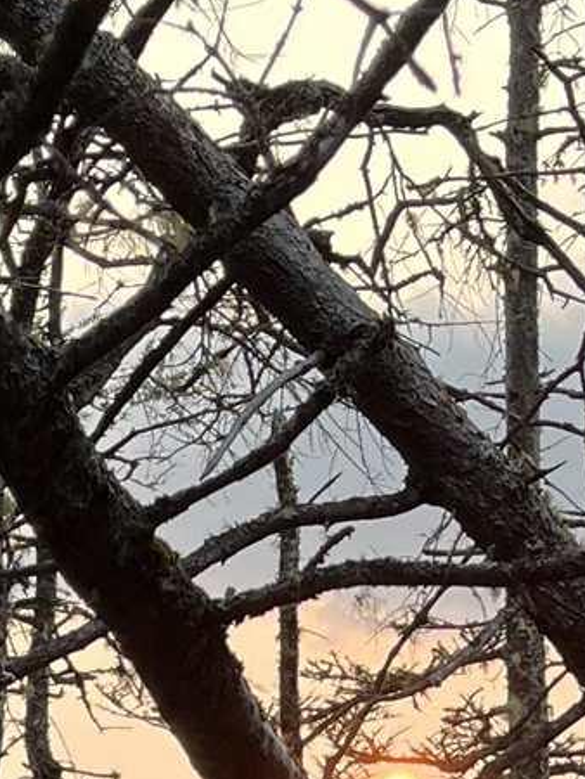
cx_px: 163
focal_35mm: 133
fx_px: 2994
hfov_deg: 11.1
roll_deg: +0.1
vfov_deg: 13.9
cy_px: 1179
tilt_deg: +2.9
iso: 50
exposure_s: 1/537
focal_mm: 5.1
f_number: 1.6
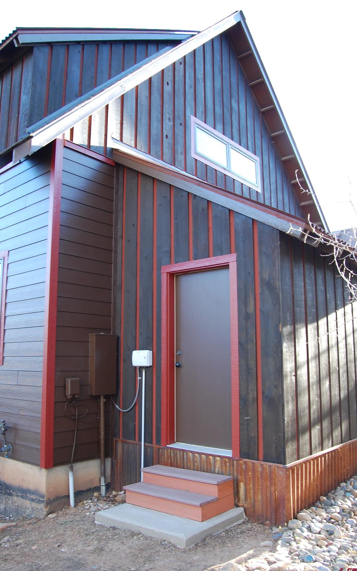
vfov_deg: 66.5
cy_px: 283
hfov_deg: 44.5
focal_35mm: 28
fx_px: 436
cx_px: 175
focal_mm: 18
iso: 450
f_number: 7.1
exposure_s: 1/30
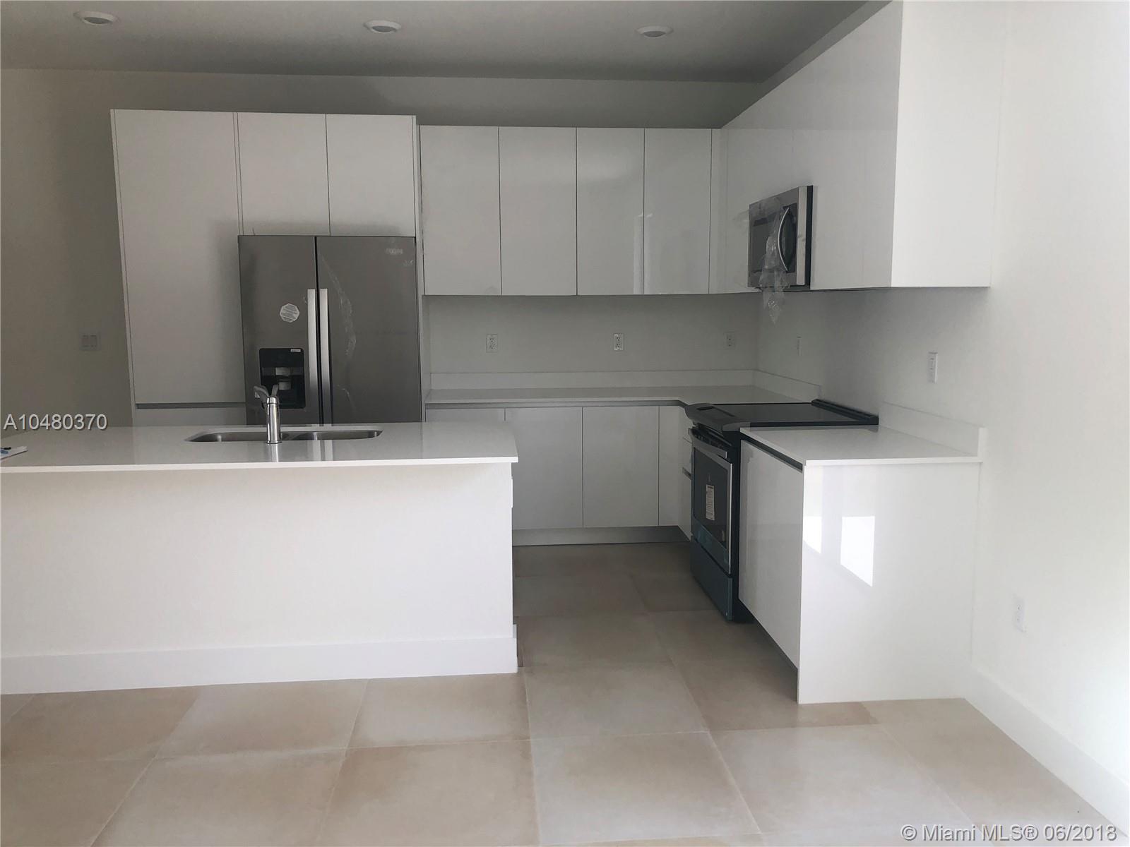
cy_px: 424
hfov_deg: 63.4
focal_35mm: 28
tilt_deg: -9.1
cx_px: 565
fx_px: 914
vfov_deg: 49.7
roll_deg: +0.3
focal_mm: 4
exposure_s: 1/120
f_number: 1.8
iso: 50
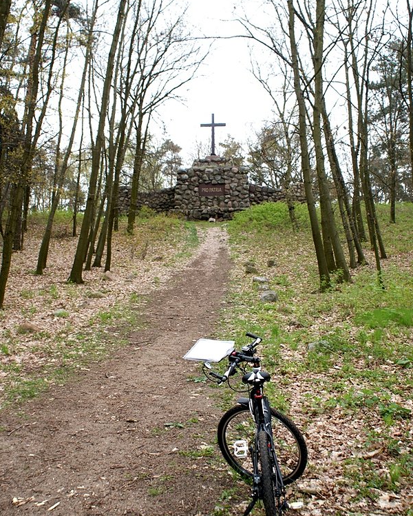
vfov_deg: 42.0
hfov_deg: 34.2
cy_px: 278
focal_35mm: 44
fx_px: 672
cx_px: 206
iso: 100
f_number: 5.6
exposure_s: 1/80
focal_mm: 26
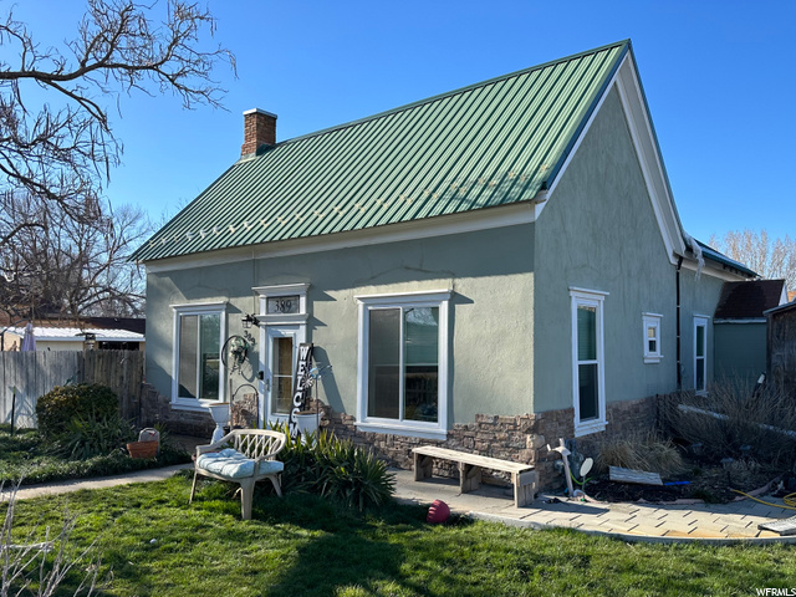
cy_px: 298
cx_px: 398
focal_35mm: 24
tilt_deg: -0.5
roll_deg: -0.4
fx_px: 552
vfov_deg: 56.8
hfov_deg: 71.6
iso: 80
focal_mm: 6.86
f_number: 1.78
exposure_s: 1/2591
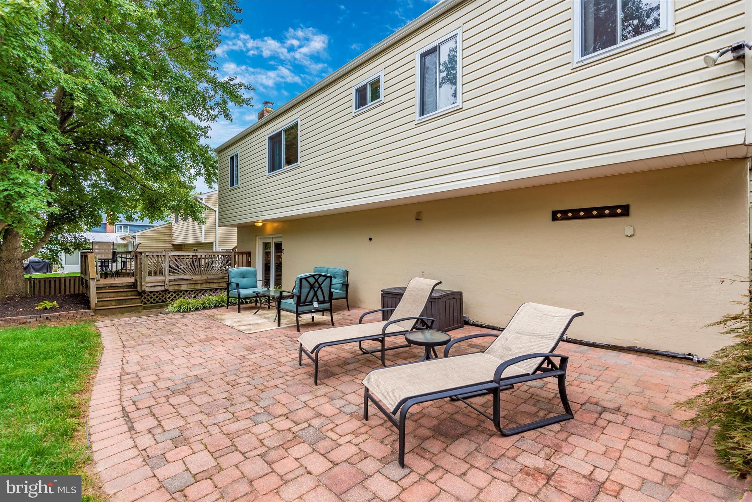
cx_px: 376
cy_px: 251
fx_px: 334
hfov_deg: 96.7
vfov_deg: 73.8
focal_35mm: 16
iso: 125
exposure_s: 1/60
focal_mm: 16
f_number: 9
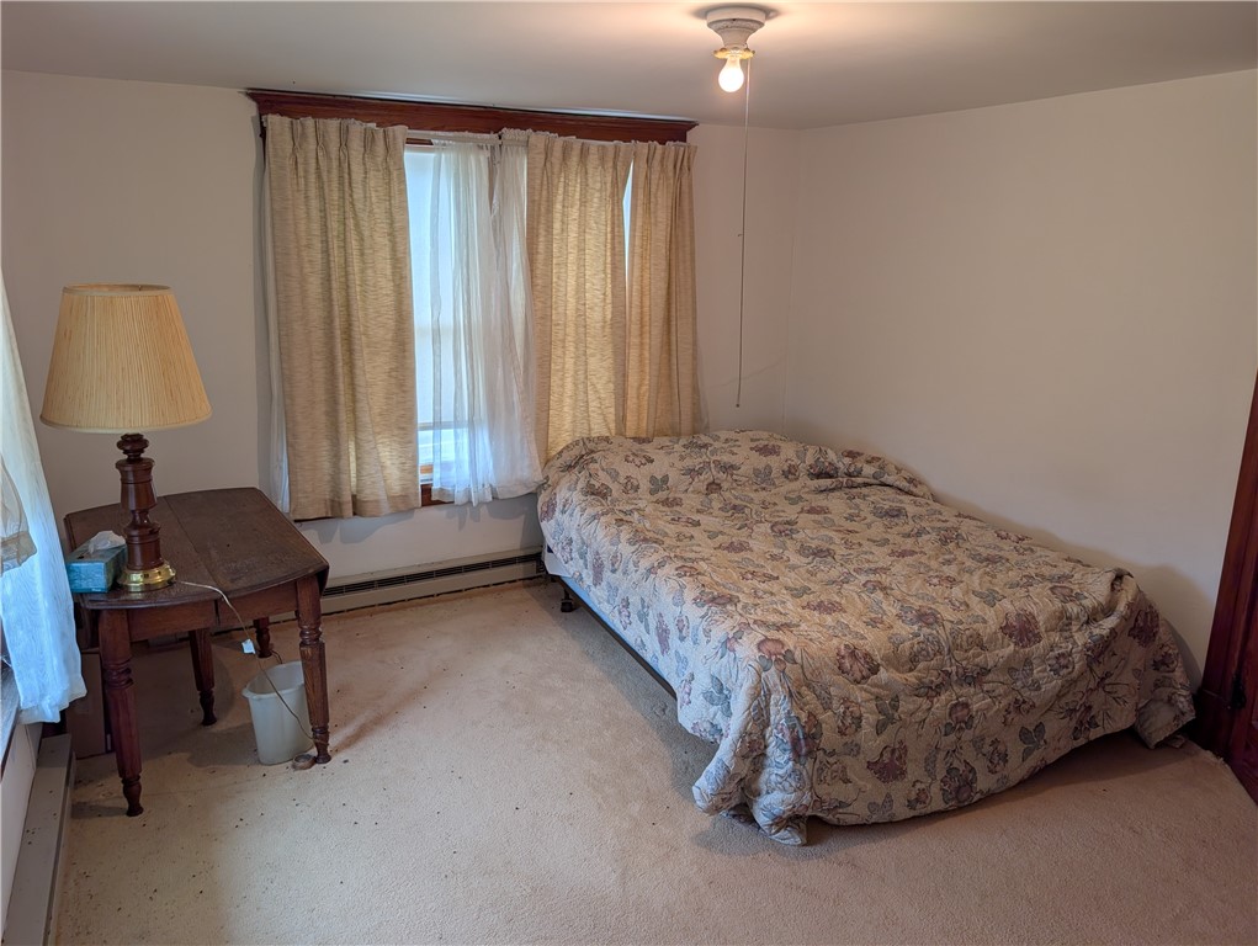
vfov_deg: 56.9
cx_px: 629
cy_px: 473
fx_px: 873
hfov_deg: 71.5
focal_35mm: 24
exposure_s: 1/181
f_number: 1.68
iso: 20
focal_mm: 6.9
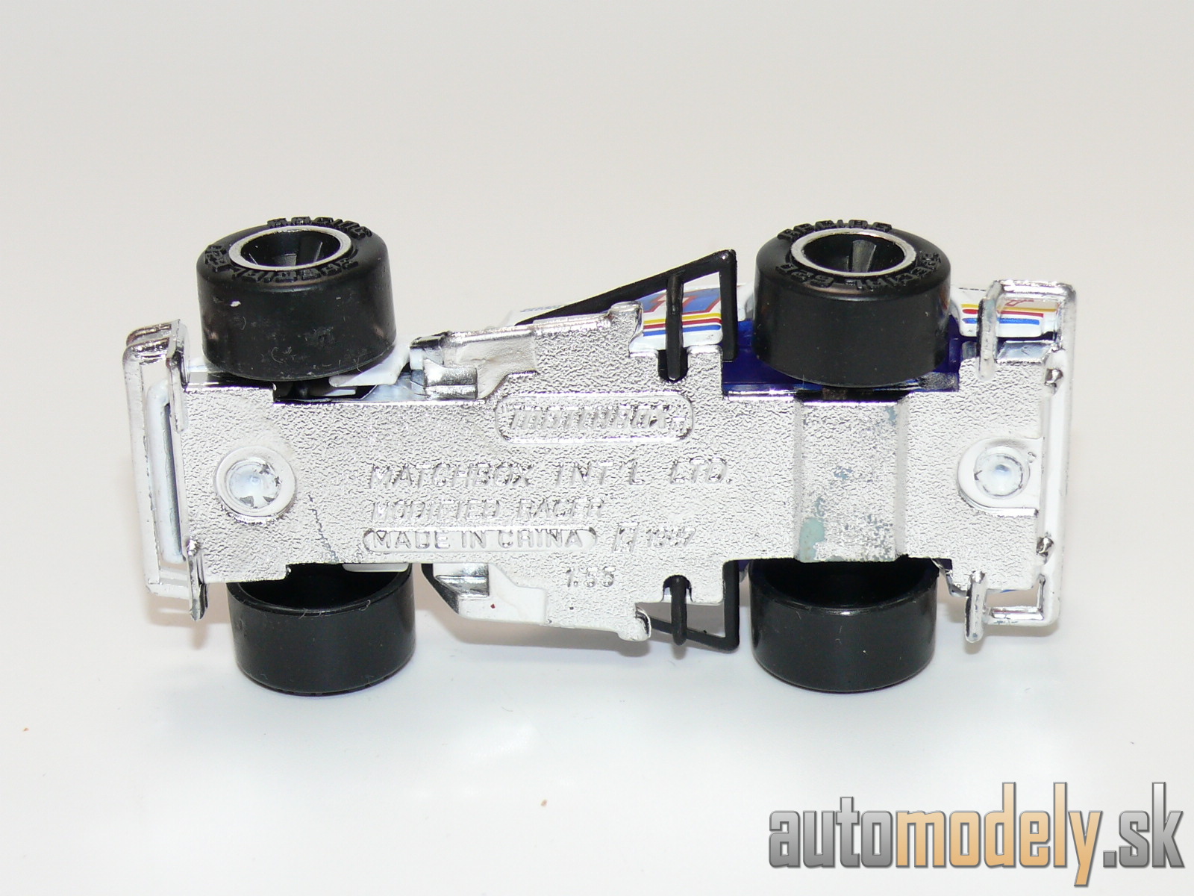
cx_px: 597
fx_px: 3070
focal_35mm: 89
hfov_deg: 22.0
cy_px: 448
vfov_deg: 16.6
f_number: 4
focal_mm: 12.5
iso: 100
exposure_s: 1/30
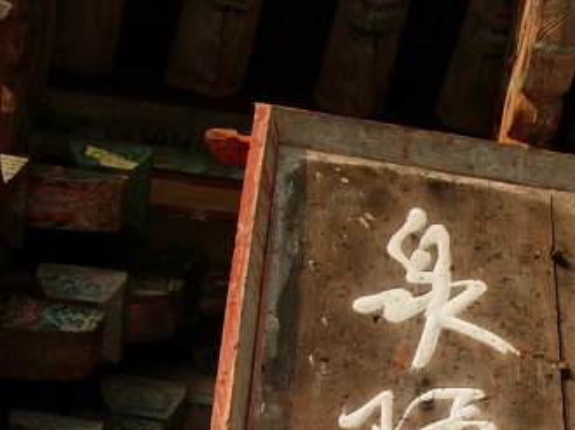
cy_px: 441
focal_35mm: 88
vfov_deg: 16.4
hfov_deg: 21.3
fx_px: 1461
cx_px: 610
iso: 64
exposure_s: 1/128
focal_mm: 7.8
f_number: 2.8
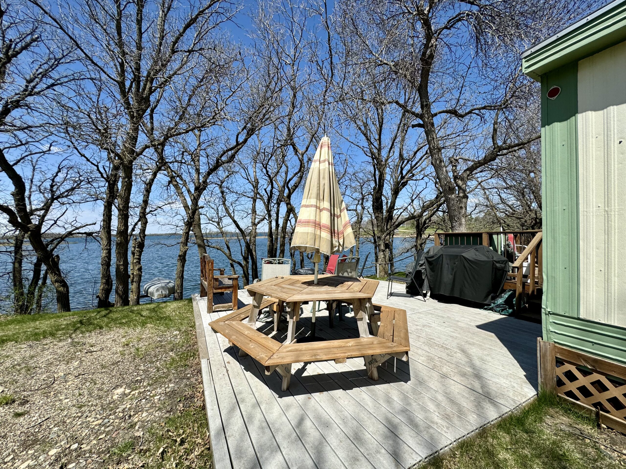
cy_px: 234
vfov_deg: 85.7
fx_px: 253
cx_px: 313
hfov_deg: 102.1
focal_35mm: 14
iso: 50
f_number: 2.2
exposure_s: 1/2083
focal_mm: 2.22
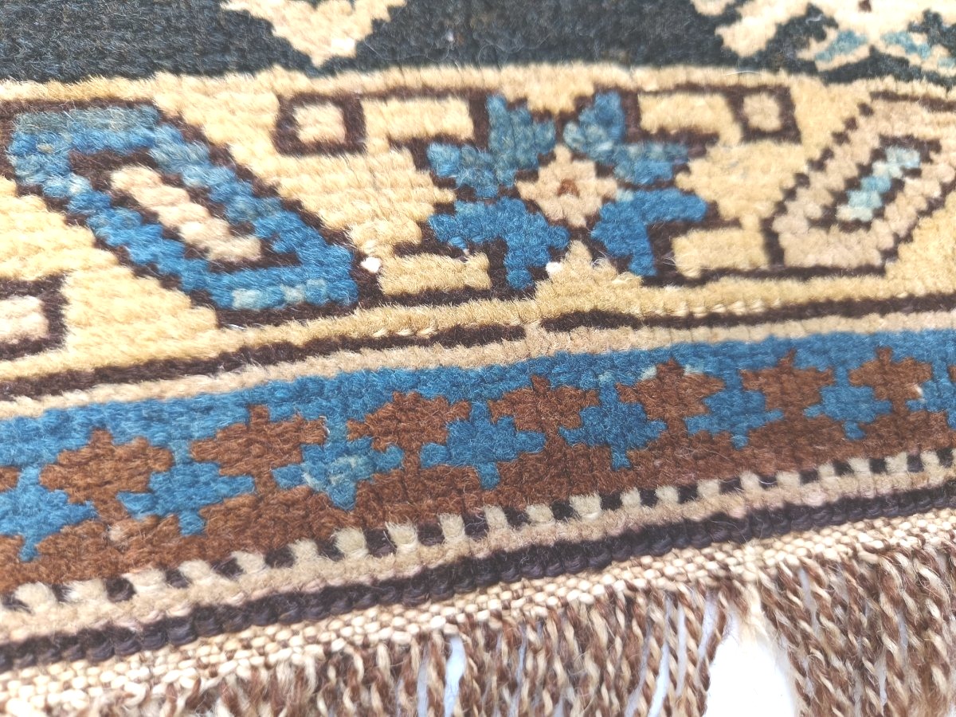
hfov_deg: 71.6
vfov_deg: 56.8
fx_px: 663
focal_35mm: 24
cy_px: 358
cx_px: 478
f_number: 1.7
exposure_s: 1/50
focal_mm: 5.31
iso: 181
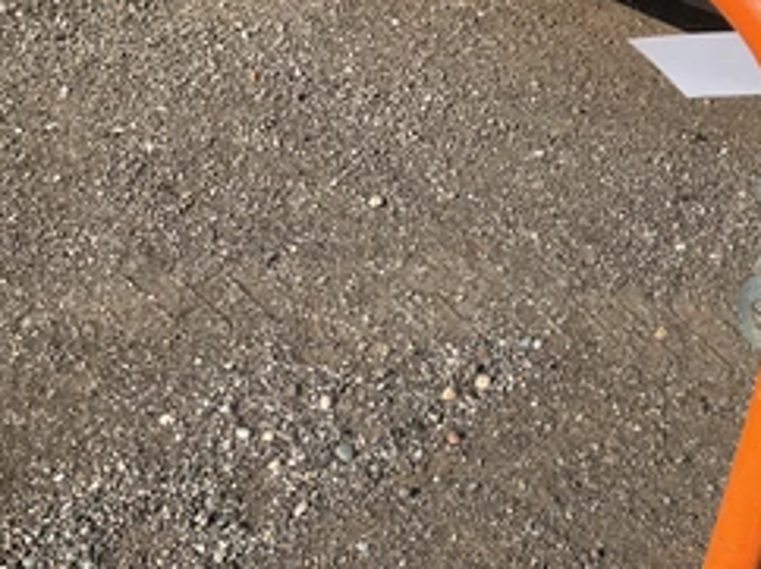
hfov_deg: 38.3
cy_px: 406
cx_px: 604
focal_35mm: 48
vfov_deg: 29.9
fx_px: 1054
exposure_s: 1/1121
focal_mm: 3
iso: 25
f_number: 1.8
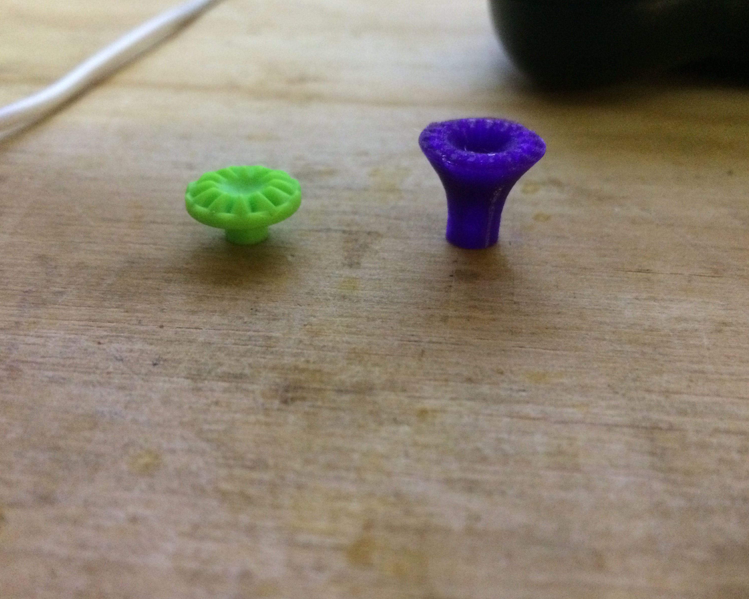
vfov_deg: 47.1
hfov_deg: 57.2
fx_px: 687
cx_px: 373
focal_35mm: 31
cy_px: 295
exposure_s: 1/15
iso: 400
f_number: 2.2
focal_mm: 4.15
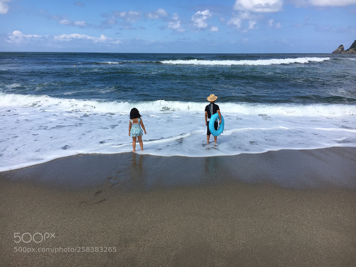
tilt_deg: -15.1
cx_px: 178
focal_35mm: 29
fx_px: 298
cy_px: 134
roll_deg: -0.2
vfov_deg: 48.2
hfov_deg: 61.7
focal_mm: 4.15
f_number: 2.2
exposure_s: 1/2079
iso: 25
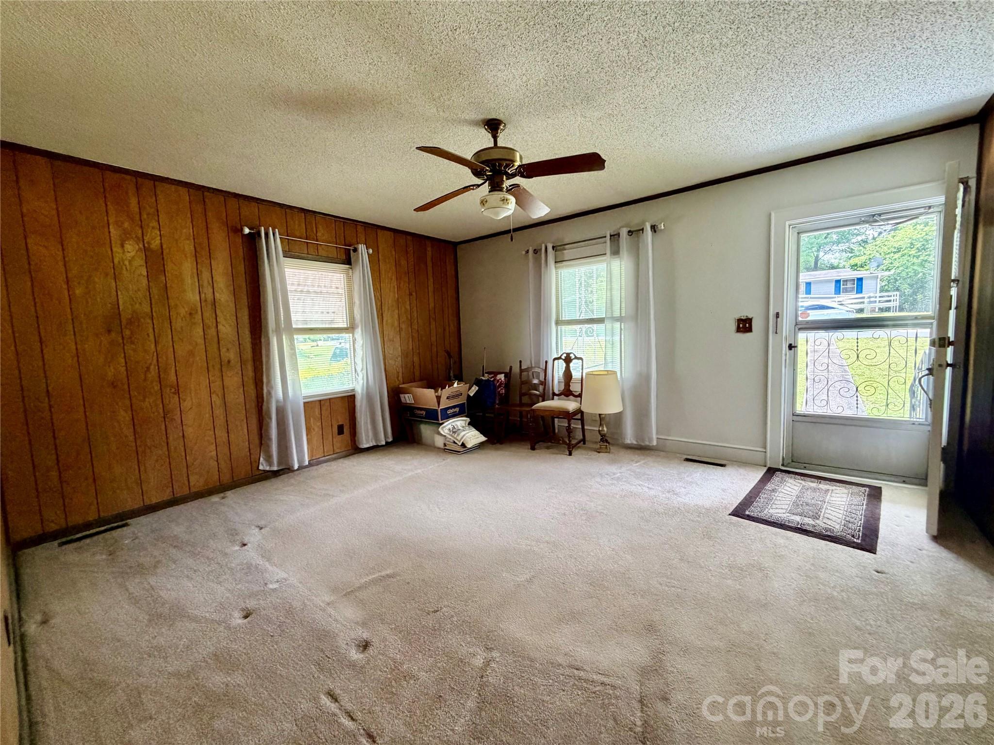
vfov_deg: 85.7
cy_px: 372
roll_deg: +2.8
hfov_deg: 102.1
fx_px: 402
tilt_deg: -5.1
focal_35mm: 14
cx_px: 497
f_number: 2.2
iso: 320
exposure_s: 1/101
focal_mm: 2.22
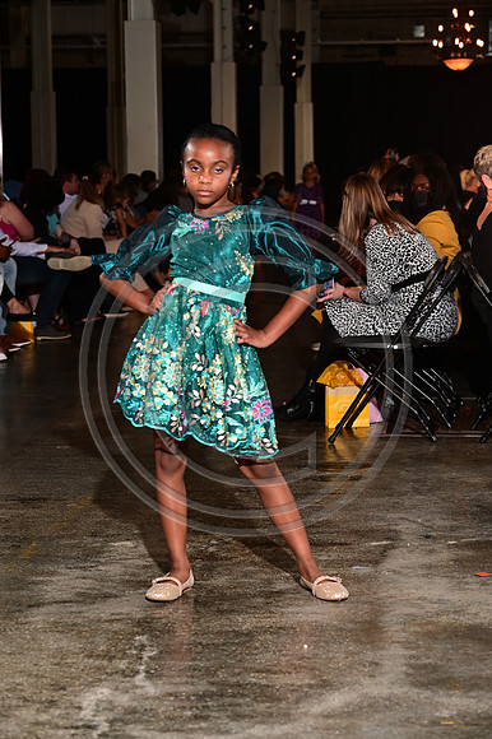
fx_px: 1888
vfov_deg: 22.2
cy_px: 370
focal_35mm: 92
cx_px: 246
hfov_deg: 14.8
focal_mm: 92
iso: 1000
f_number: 6.3
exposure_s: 1/125
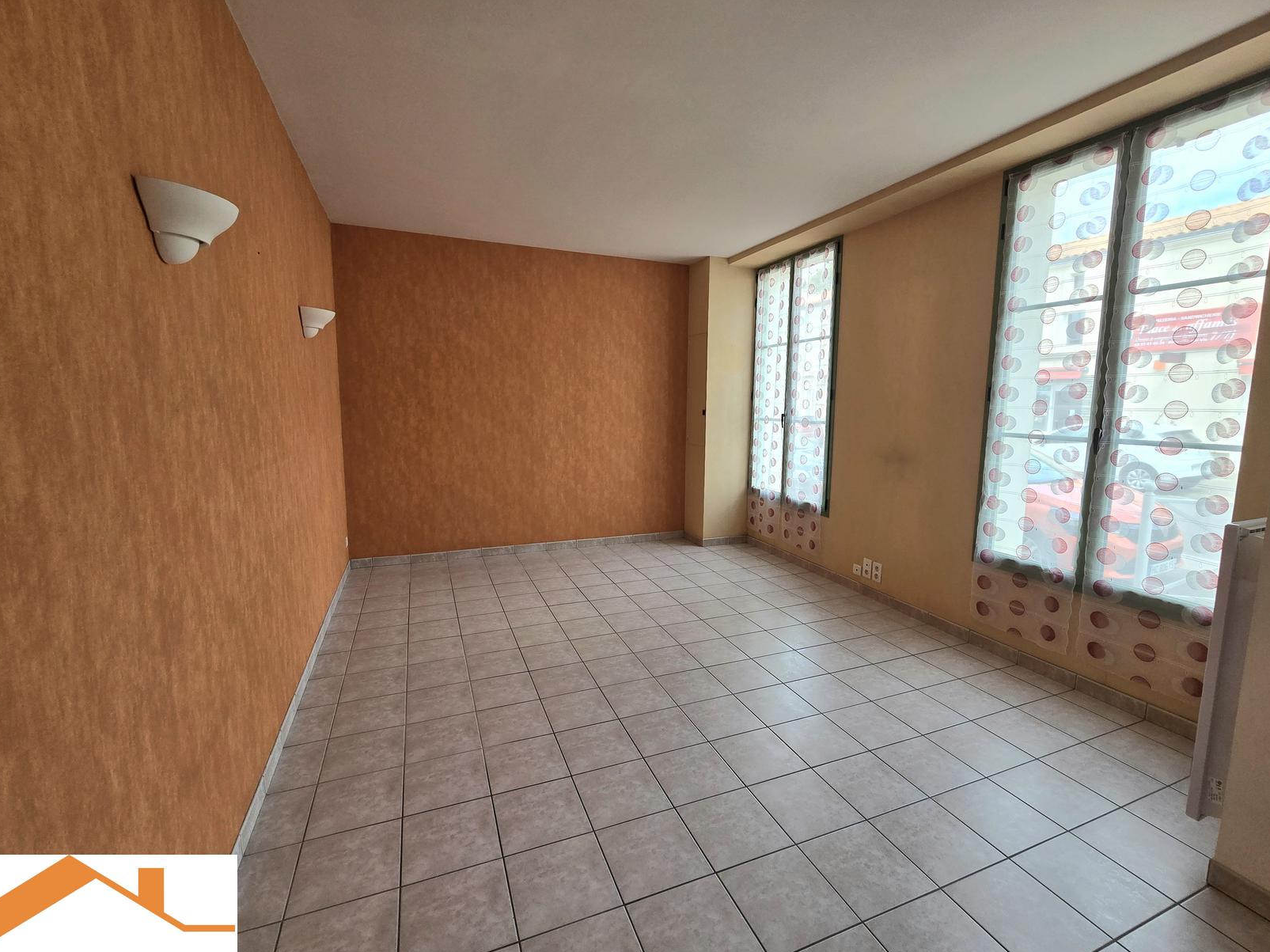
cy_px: 473
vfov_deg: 85.7
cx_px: 648
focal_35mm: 14
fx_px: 514
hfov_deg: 102.1
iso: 50
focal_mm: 2.2
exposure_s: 1/189
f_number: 2.2
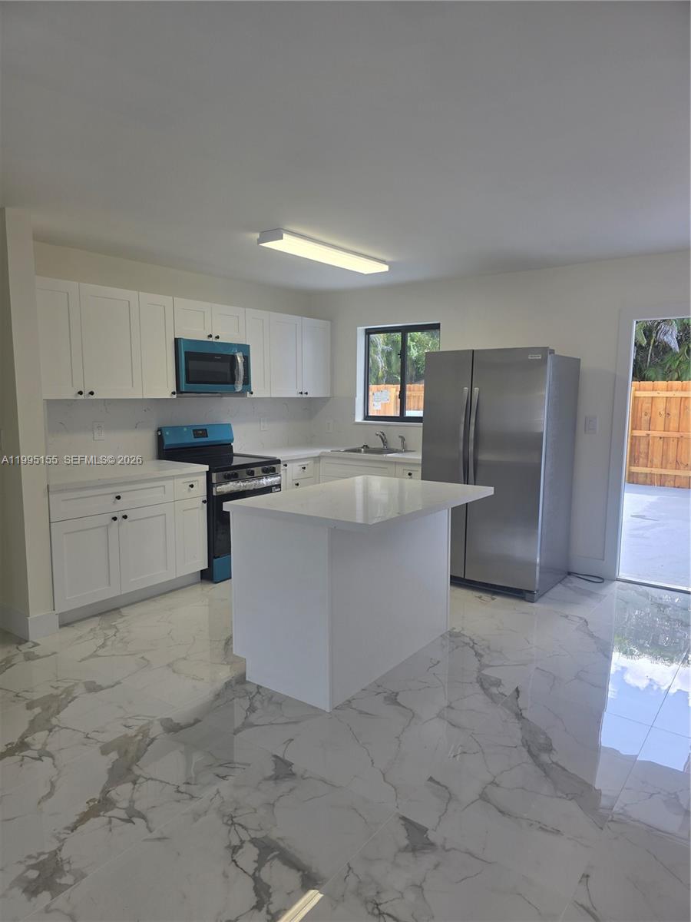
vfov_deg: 73.9
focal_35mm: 23
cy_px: 461
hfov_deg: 58.9
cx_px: 346
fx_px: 612
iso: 25
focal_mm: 6.3
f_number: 1.7
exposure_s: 1/120
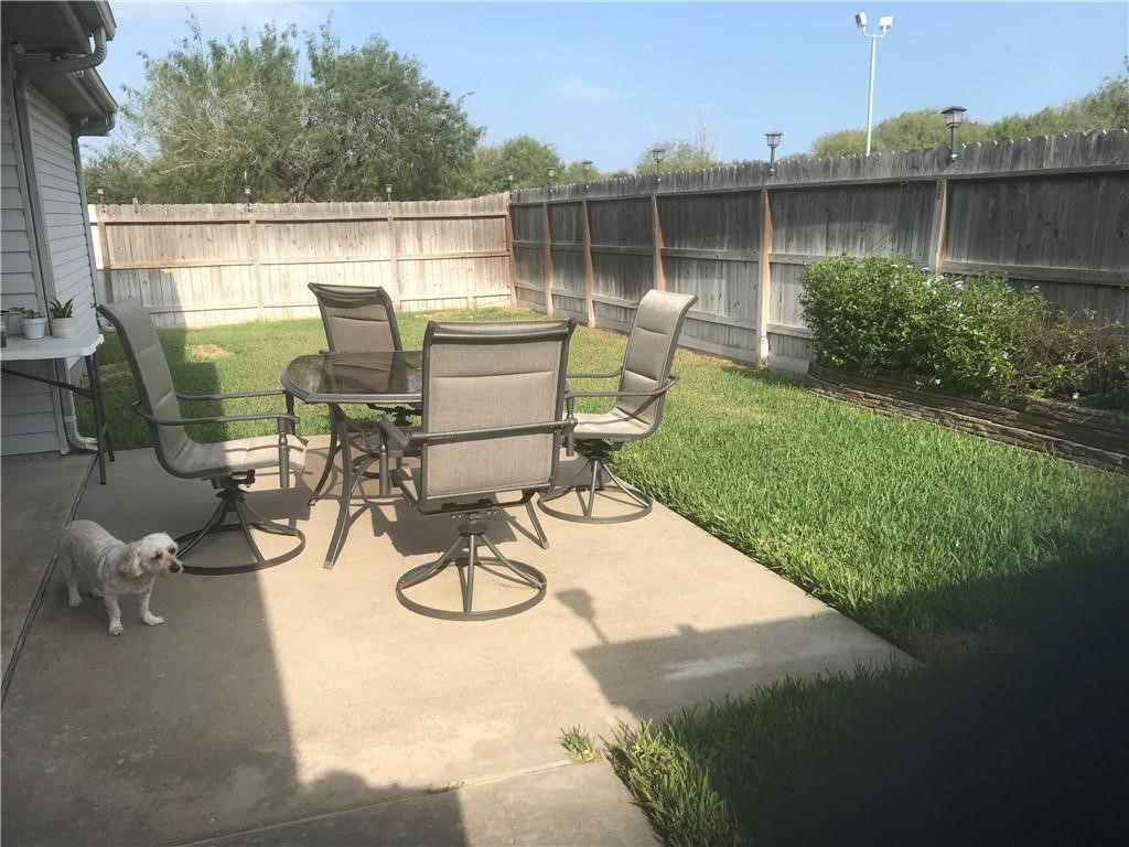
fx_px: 913
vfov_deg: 49.7
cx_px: 564
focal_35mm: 28
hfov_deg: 63.4
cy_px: 424
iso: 20
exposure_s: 1/2179
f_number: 1.8
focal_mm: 3.99
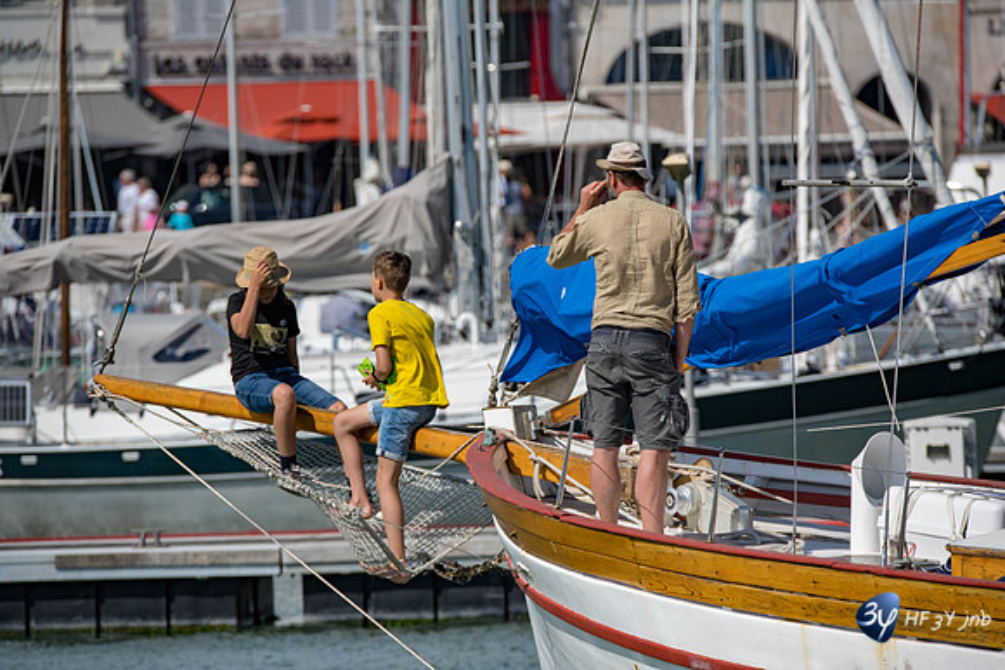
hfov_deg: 4.2
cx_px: 502
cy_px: 335
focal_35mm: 490
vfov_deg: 2.8
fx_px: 13682
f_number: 11
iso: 320
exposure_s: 1/800
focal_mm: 490
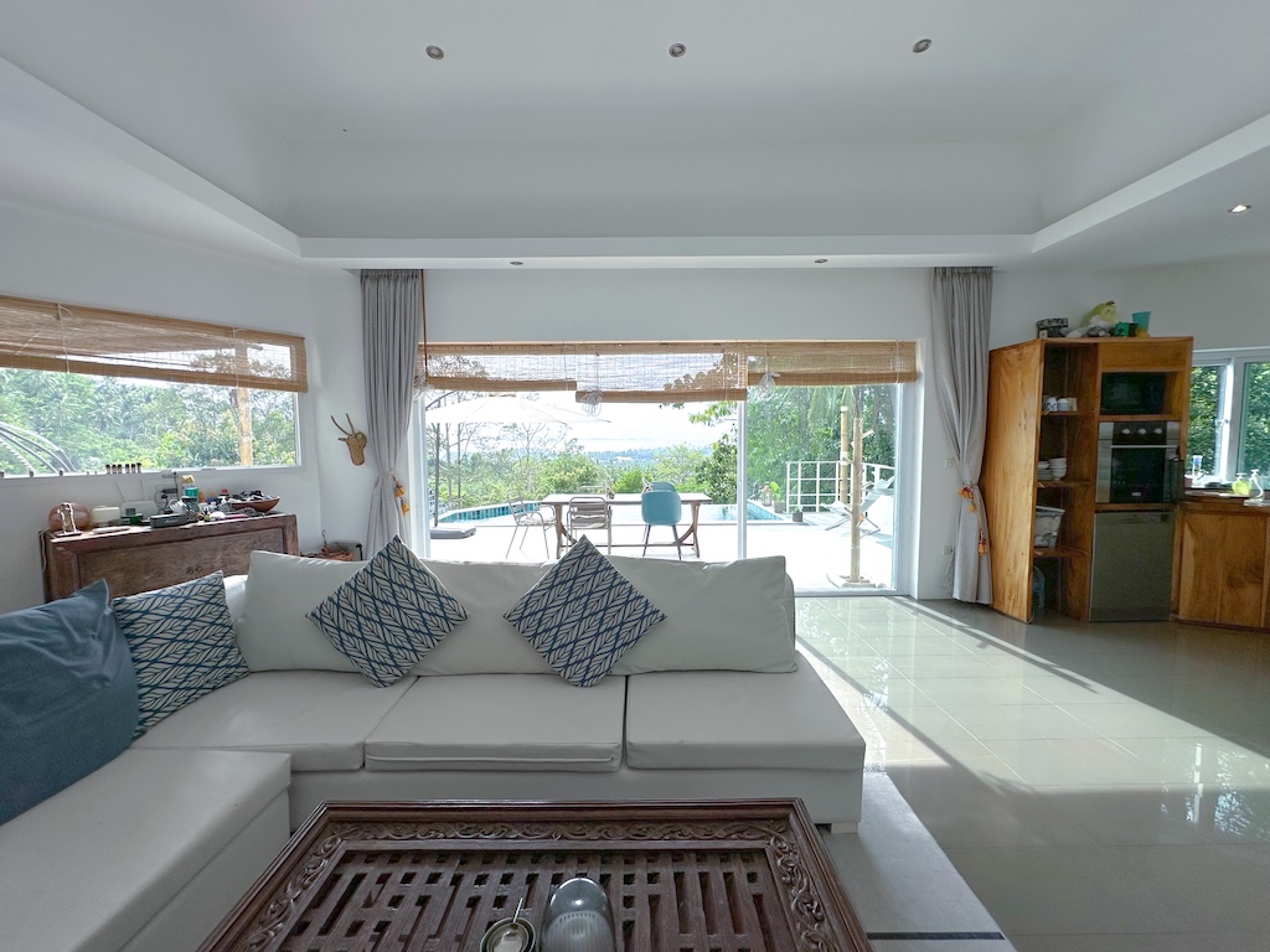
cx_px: 635
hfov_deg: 102.1
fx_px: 514
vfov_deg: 85.7
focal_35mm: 14
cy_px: 476
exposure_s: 1/769
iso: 40
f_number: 2.2
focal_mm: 2.22
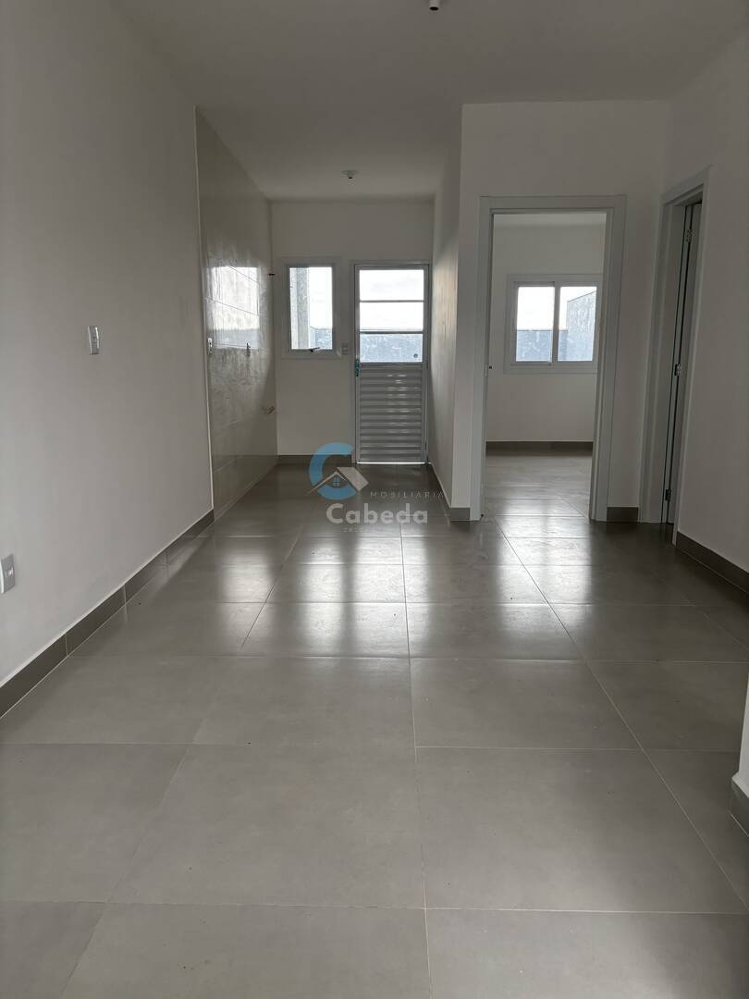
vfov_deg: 67.3
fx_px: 750
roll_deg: -0.6
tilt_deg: -10.9
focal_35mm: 26
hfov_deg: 53.1
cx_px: 374
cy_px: 500
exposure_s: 1/121
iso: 125
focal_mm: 5.96
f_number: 1.6
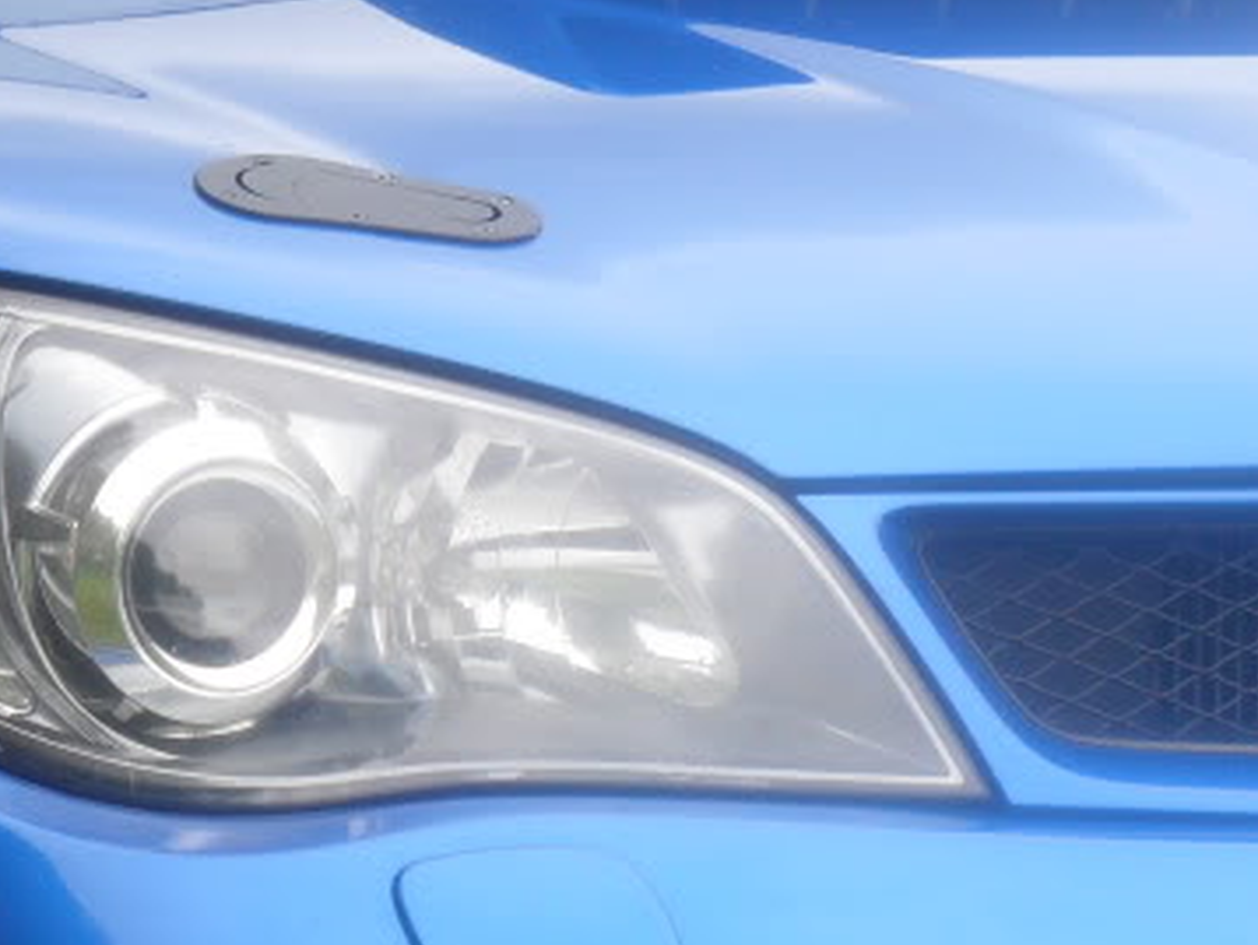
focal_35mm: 100
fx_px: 3637
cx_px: 123
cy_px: 636
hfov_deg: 19.3
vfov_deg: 14.8
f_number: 3
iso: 80
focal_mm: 6.3
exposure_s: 1/350
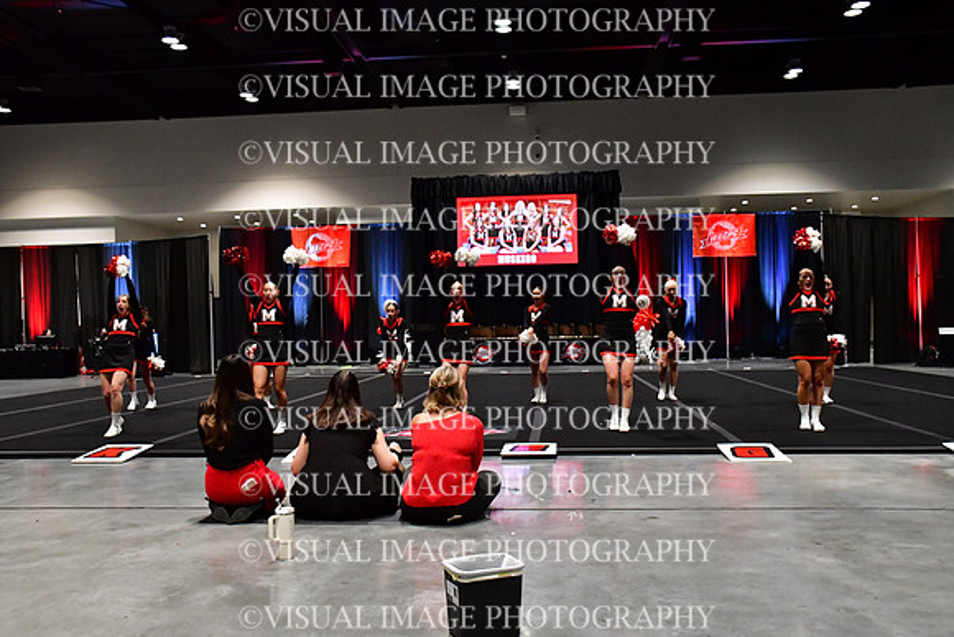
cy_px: 318
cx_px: 477
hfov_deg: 55.8
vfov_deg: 38.9
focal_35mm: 34
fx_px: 901
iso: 3200
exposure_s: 1/400
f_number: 4
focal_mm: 23
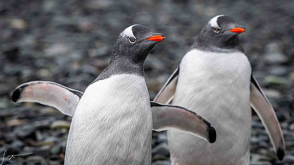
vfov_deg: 4.4
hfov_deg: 7.8
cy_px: 42
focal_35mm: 277
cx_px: 175
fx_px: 2159
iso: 1000
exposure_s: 1/640
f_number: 4
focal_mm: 160
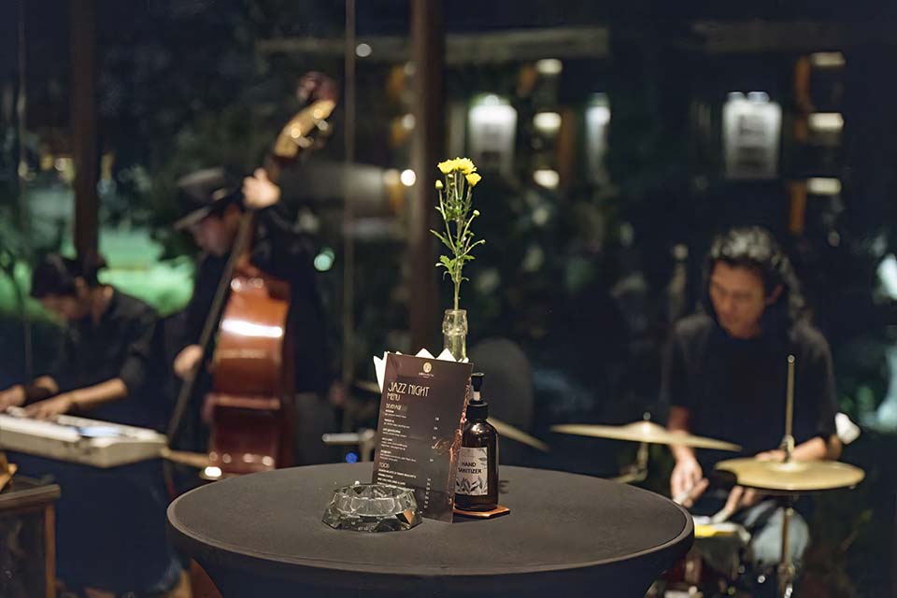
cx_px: 448
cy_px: 299
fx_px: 1619
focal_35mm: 65
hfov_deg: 31.0
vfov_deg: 20.9
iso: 25600
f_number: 2.8
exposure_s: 1/200
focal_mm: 65
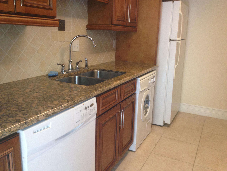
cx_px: 114
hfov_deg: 52.6
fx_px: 230
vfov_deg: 40.7
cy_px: 86
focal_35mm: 35
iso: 100
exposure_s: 1/20
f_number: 2.4
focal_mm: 4.28
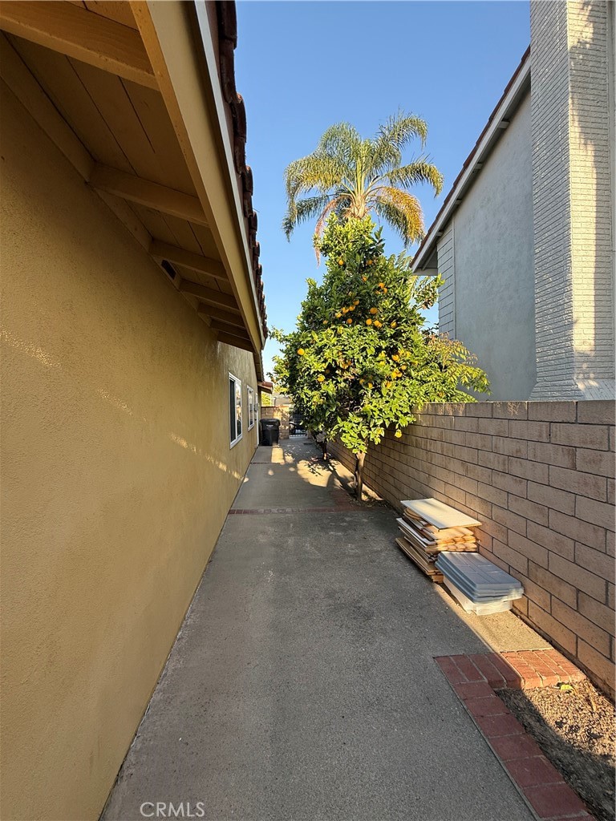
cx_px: 308
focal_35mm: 14
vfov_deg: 102.1
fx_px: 332
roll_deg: +1.0
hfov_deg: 85.7
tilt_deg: -0.2
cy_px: 410
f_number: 2.2
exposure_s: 1/319
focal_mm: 2.22
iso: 64
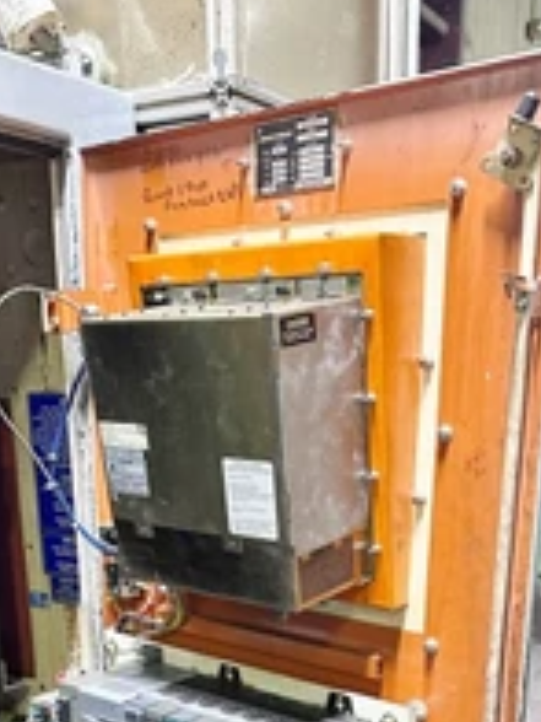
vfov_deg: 35.6
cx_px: 228
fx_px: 1021
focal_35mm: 49
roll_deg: +0.3
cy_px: 704
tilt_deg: -16.2
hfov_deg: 29.6
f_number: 1.78
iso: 400
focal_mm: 6.86
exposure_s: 1/60
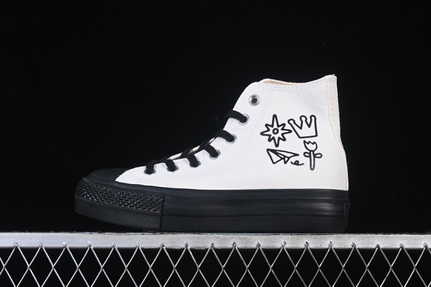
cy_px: 144
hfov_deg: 27.0
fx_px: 898
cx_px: 216
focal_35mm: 75
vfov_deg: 18.2
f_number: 8
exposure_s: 1/80
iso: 160
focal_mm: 50
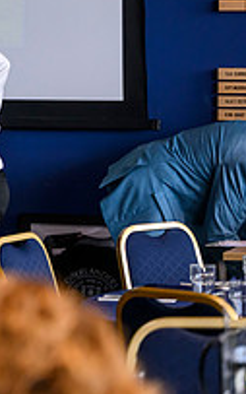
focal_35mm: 253
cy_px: 20
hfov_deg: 5.1
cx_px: -312
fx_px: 2712
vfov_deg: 8.3
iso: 1600
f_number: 3.2
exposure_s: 1/400
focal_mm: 87
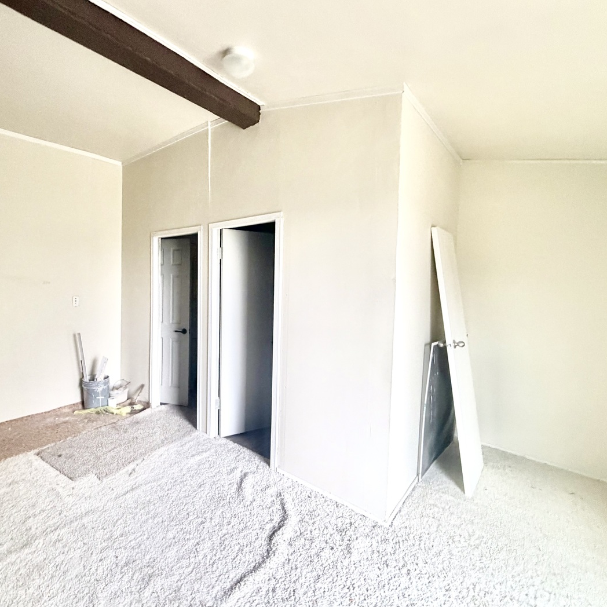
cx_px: 220
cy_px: 302
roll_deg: -1.8
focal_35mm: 17
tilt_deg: +1.8
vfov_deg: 84.0
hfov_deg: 82.1
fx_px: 337
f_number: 2.2
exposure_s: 1/60
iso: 400
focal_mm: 2.22
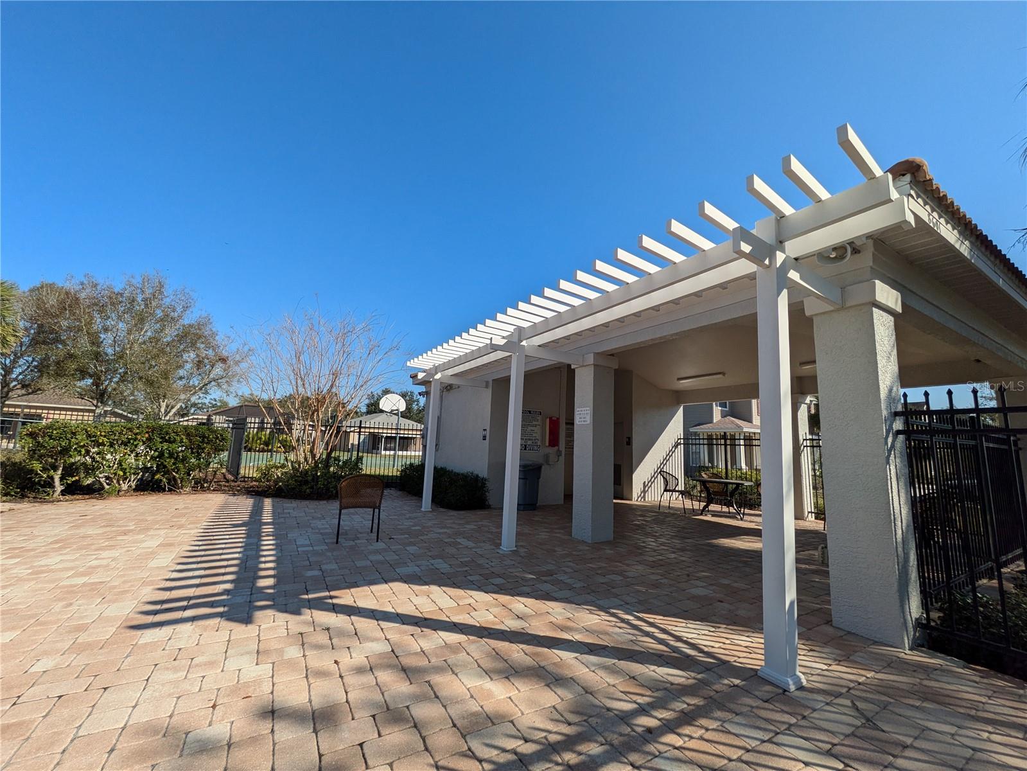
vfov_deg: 85.7
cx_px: 514
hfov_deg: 102.1
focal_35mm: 14
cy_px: 386
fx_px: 415
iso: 45
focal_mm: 1.83
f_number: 2.2
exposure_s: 1/2049
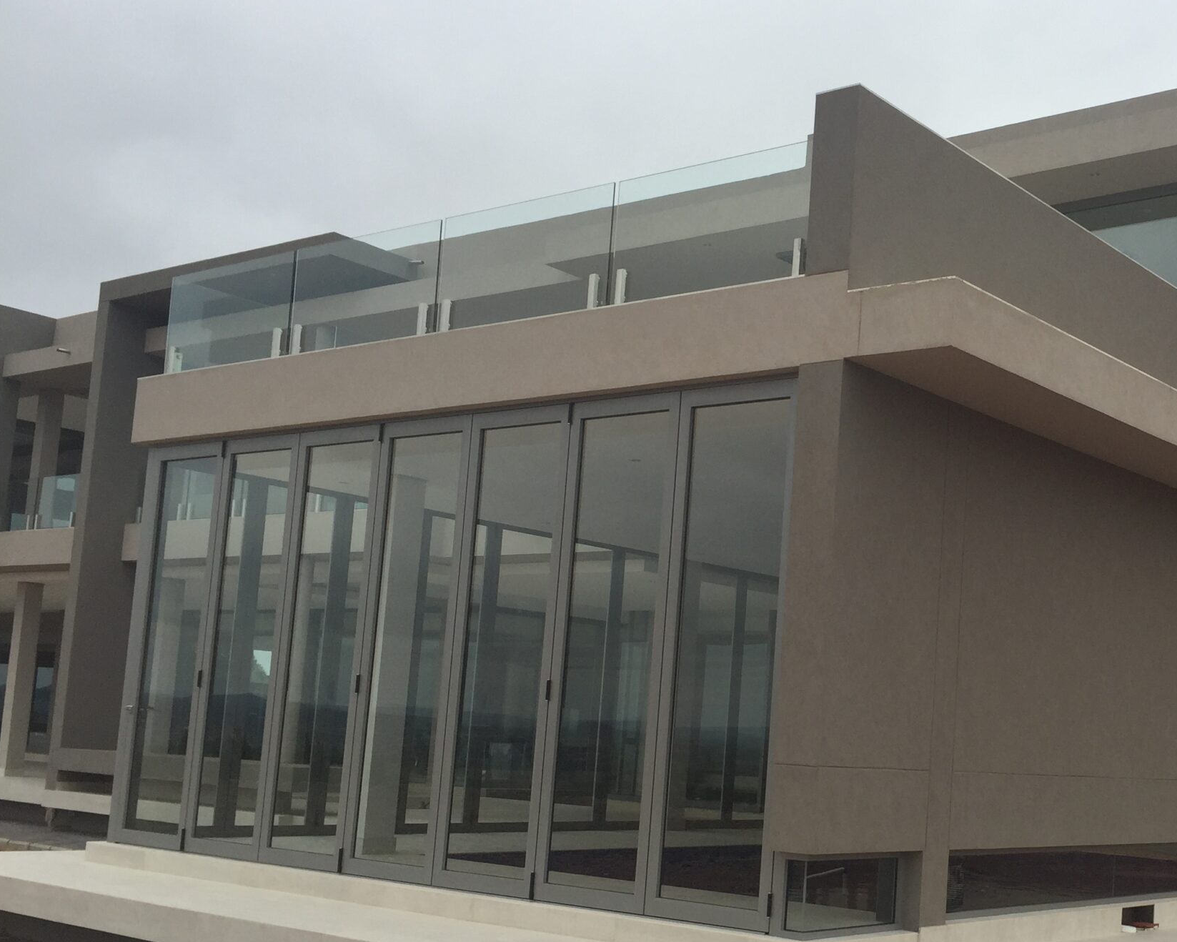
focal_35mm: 44
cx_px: 908
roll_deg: -3.4
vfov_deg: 34.0
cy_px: 589
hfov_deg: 40.6
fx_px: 1533
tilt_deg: +6.1
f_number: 2.2
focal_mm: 4.15
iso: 32
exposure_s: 1/2198
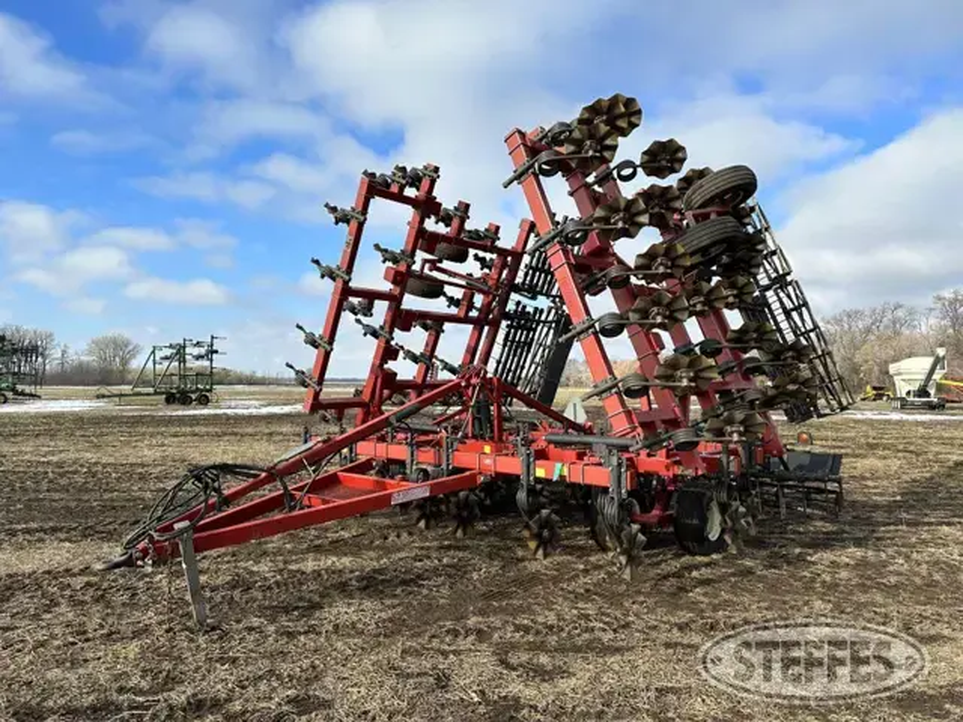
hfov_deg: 71.6
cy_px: 361
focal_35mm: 24
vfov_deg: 56.8
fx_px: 668
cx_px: 482
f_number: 1.78
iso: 80
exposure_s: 1/3472
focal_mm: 6.86
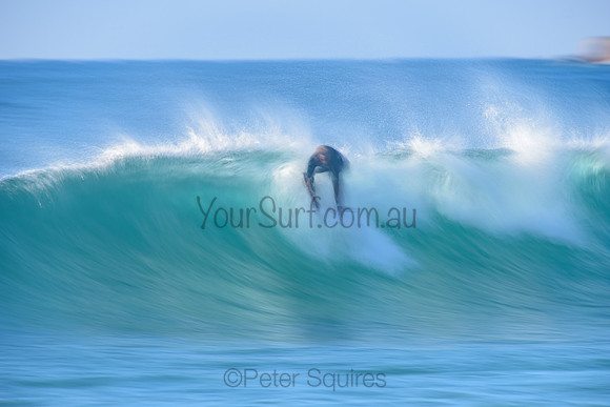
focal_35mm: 500
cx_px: 305
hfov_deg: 4.1
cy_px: 204
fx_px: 8474
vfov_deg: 2.8
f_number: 11
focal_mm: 500
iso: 31
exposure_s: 1/6
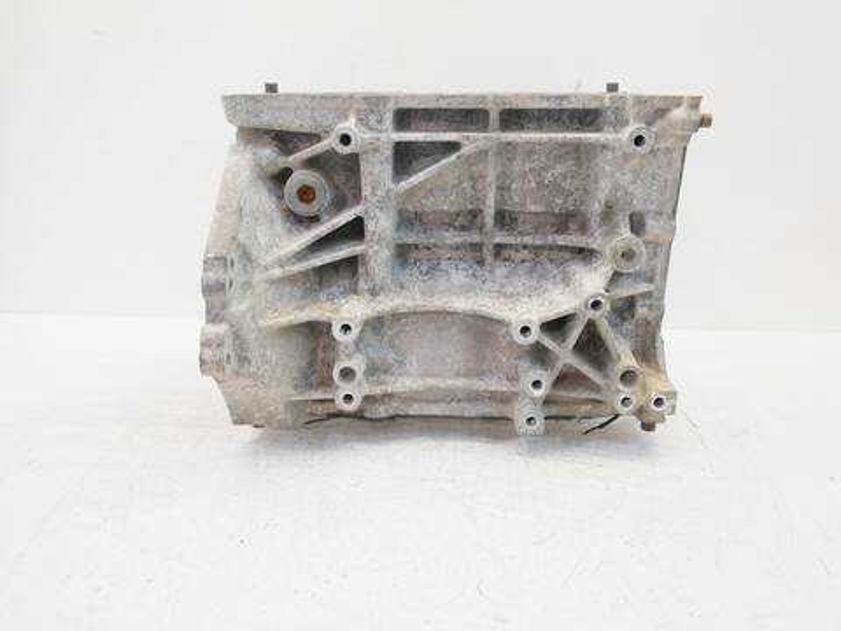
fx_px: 729
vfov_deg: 46.8
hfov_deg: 60.0
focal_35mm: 30
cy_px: 316
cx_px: 420
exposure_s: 1/60
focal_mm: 15
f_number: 3.7
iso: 250
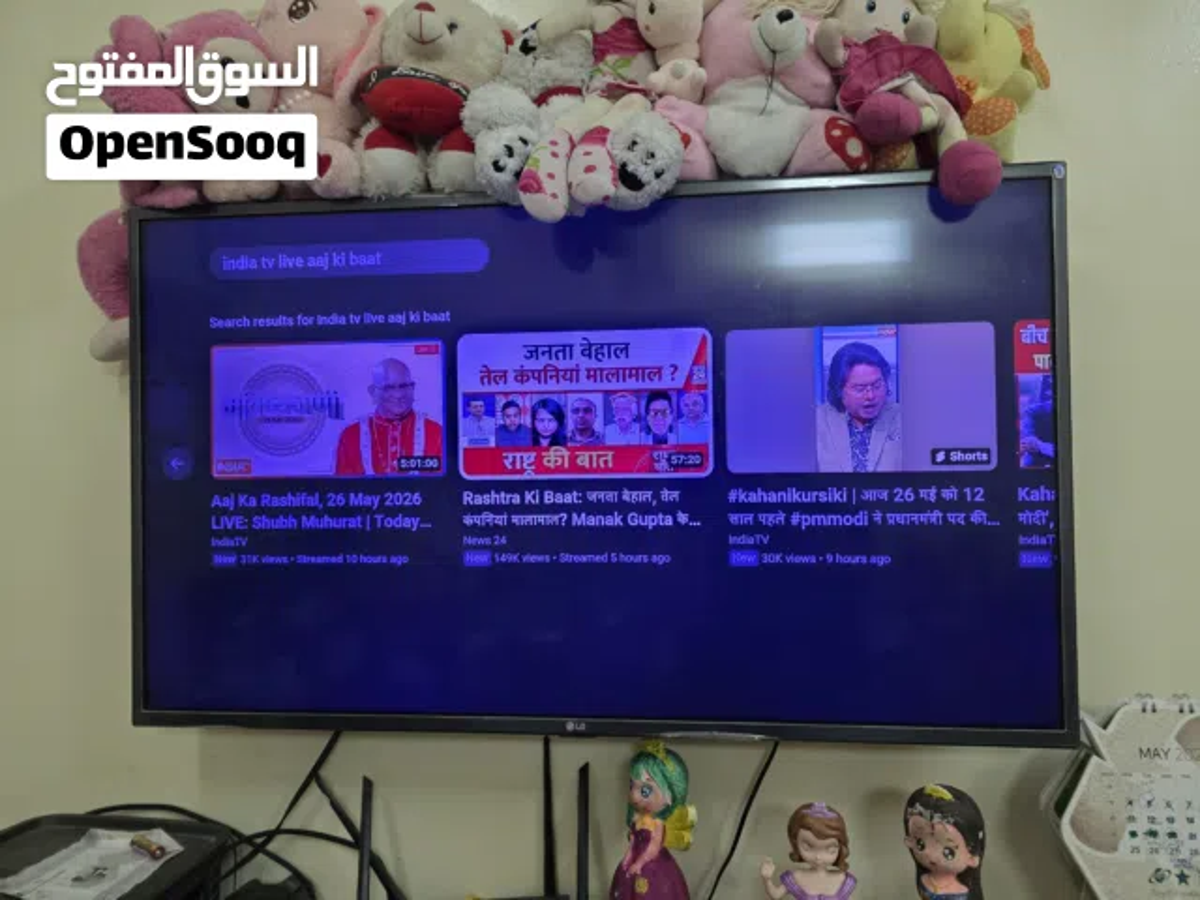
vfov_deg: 58.9
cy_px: 450
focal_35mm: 23
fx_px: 797
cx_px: 600
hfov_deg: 73.9
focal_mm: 6.3
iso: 640
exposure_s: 1/100
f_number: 1.7
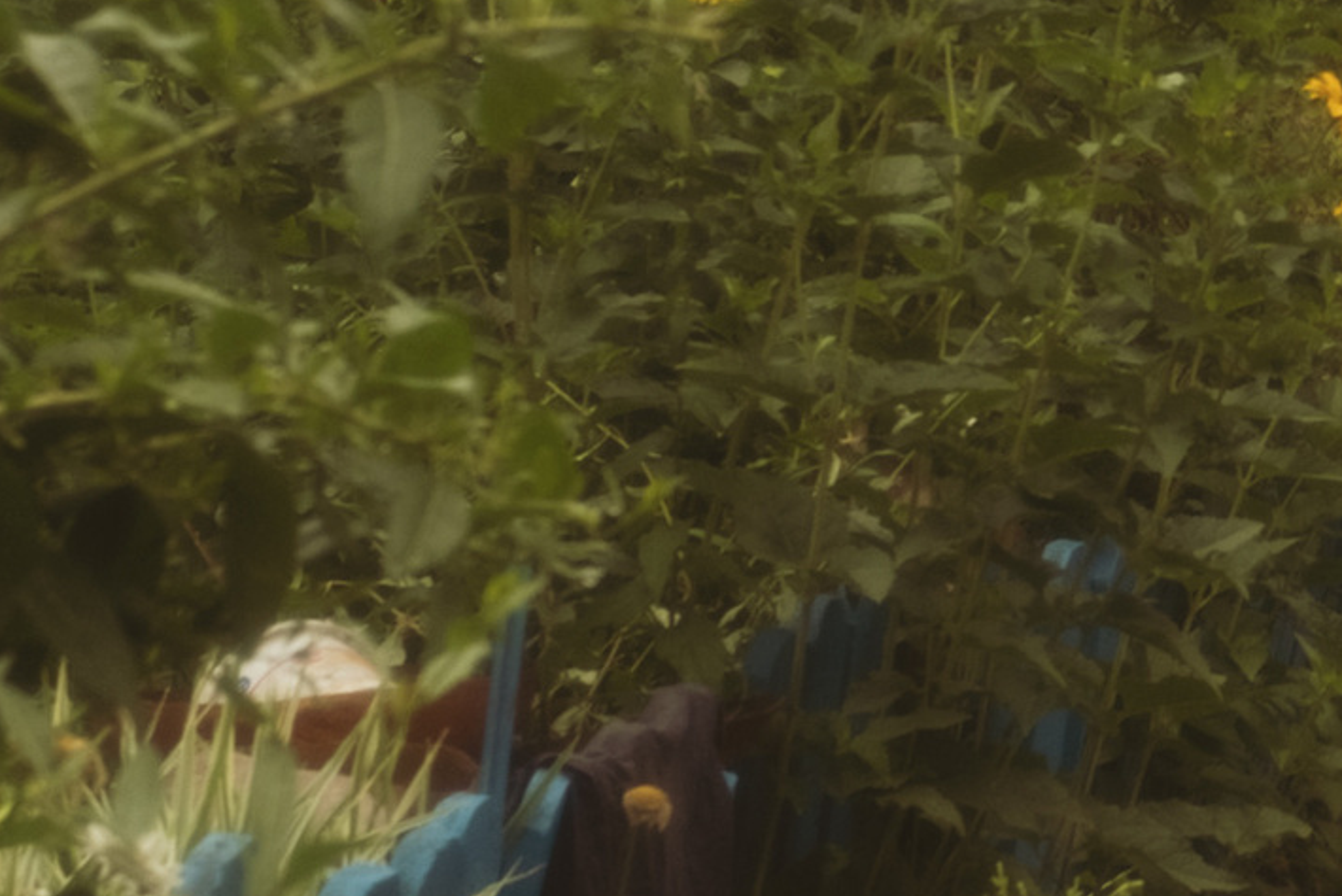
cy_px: -169
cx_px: 2176
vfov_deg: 7.1
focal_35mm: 191
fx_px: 7123
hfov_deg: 10.3
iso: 500
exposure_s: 1/125
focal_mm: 35
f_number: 5.6
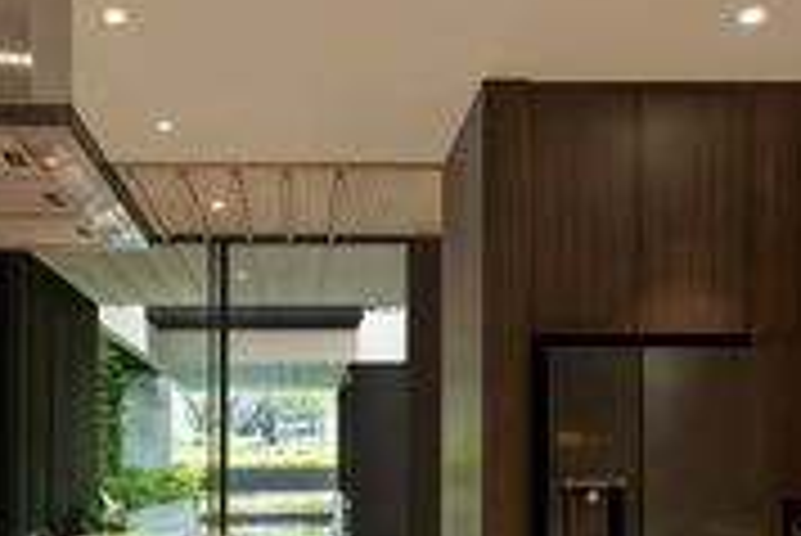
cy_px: 482
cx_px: 306
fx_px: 824
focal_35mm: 37
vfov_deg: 34.1
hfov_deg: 51.4
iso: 250
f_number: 10
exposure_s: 1/8
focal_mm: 15
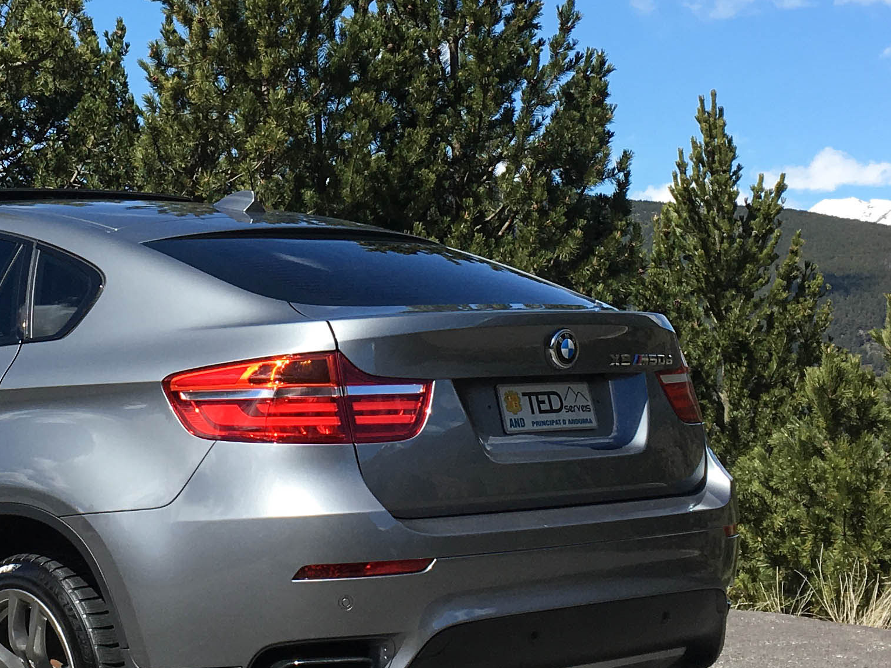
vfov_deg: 19.0
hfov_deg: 24.9
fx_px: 1982
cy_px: 158
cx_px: 160
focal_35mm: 77
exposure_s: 1/1500
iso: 25
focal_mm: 4.15
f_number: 2.2
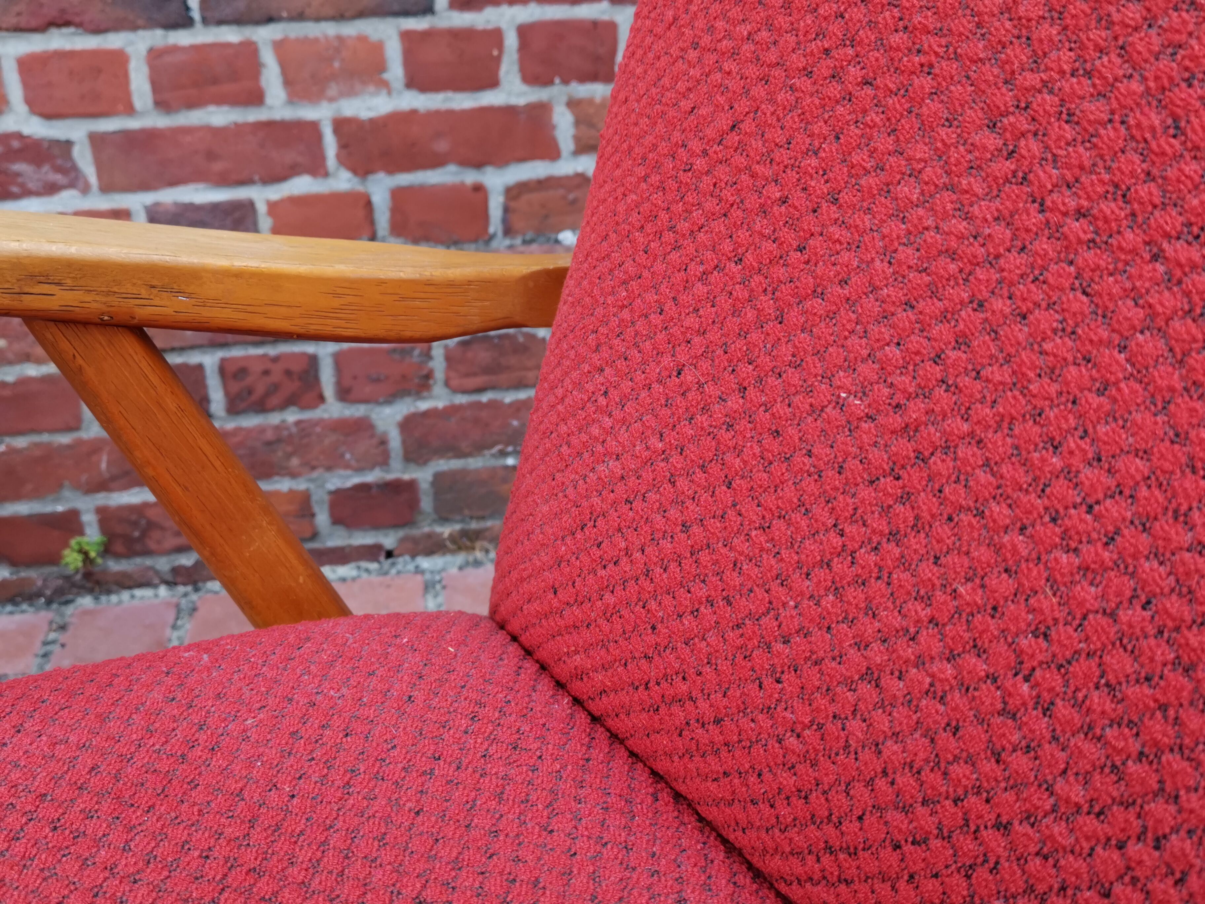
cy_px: 452
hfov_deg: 52.6
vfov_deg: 40.7
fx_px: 1218
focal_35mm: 35
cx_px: 602
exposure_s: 1/404
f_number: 1.8
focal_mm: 5.58
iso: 50
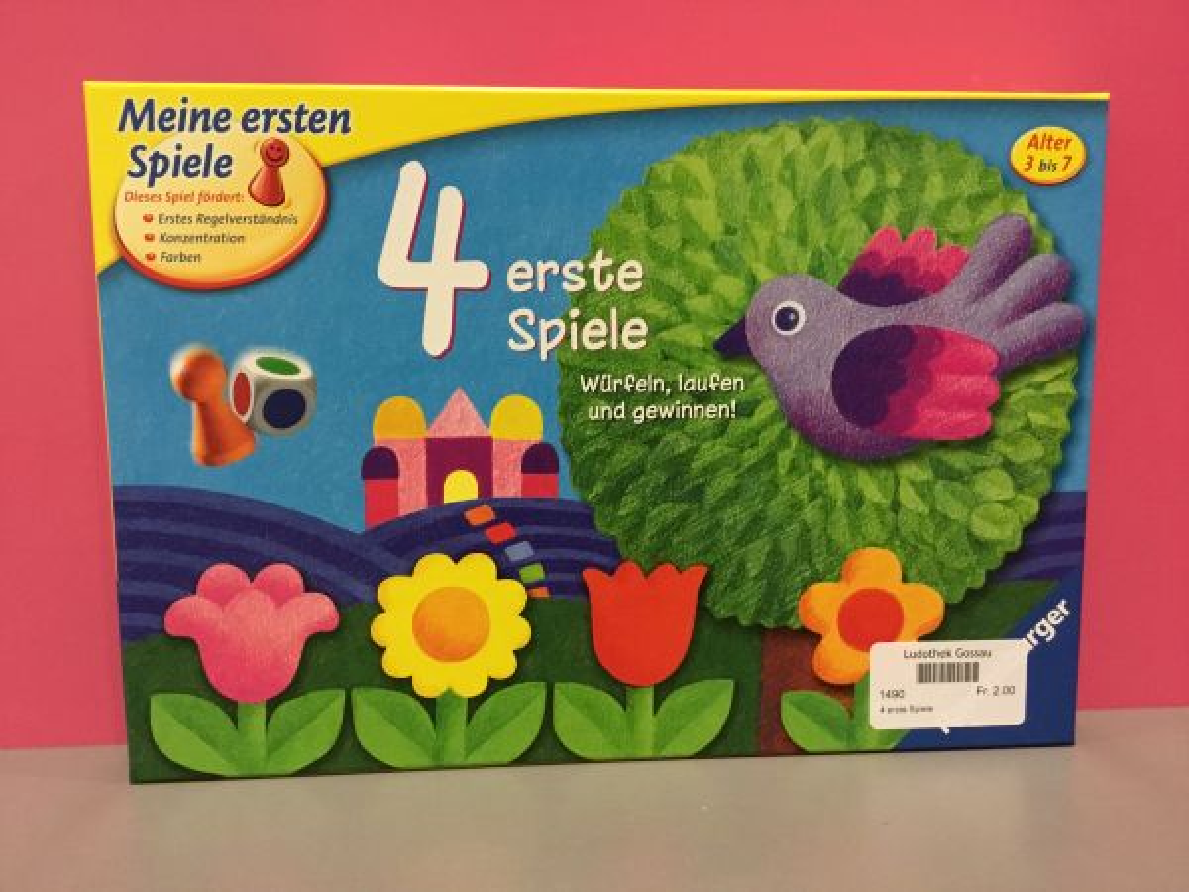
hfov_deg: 58.4
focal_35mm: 31
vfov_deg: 45.4
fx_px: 1065
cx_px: 594
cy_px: 446
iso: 200
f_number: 2.4
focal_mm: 3.3
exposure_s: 1/25
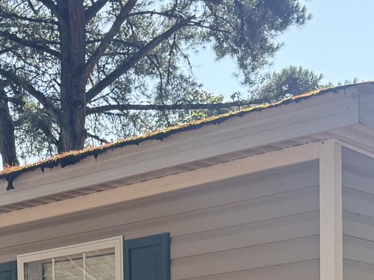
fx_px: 1124
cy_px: 461
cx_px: 65
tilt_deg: -1.5
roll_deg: +1.3
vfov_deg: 13.2
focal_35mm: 104
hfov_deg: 18.7
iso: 100
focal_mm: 6.76
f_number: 1.78
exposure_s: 1/1211
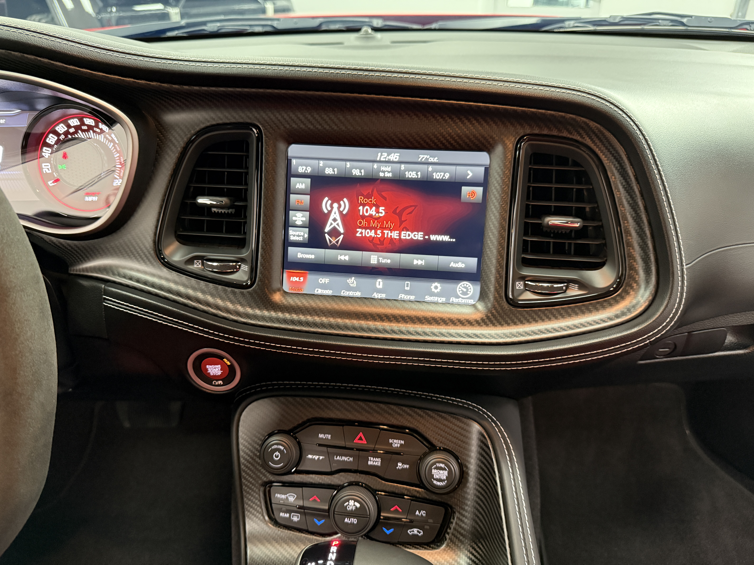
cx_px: 377
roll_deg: +1.3
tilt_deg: -28.6
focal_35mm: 24
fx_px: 523
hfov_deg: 71.6
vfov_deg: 56.8
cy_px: 282
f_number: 1.78
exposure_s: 1/40
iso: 640
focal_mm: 6.76
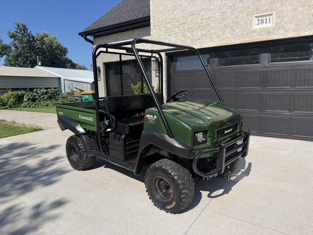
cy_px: 118
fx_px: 217
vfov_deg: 56.8
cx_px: 156
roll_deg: +3.1
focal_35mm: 24
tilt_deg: -7.0
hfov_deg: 71.6
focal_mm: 6.76
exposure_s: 1/5714
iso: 80
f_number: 1.78
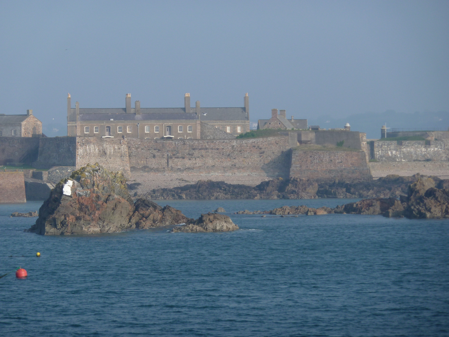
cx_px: 224
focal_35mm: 210
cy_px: 168
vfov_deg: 7.1
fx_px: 2724
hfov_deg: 9.4
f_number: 4.6
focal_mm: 34.4
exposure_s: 1/400
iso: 80
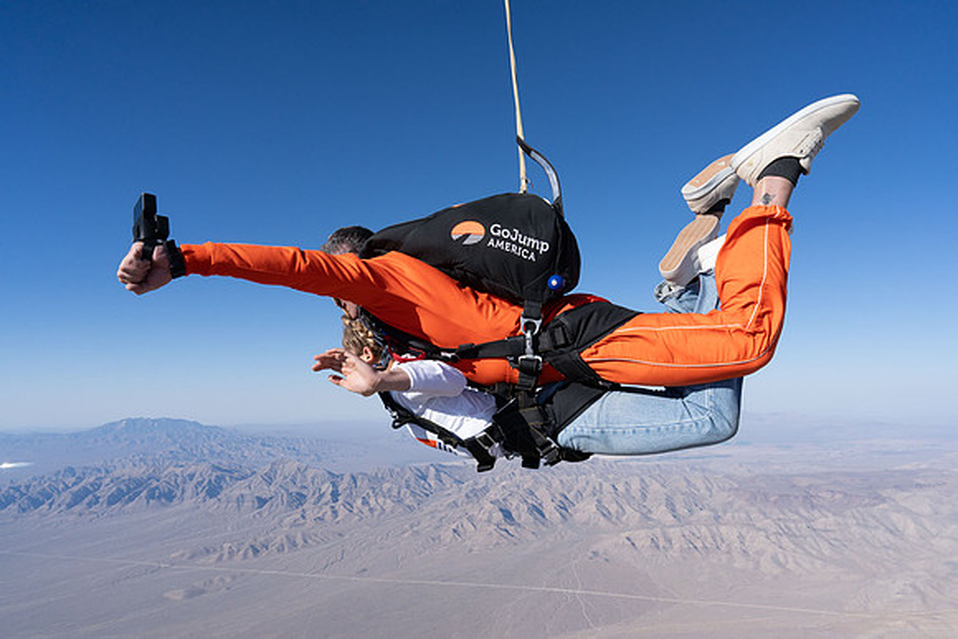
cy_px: 320
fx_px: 639
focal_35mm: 24
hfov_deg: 73.7
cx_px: 479
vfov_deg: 53.2
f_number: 10
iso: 800
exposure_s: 1/2000
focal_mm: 24
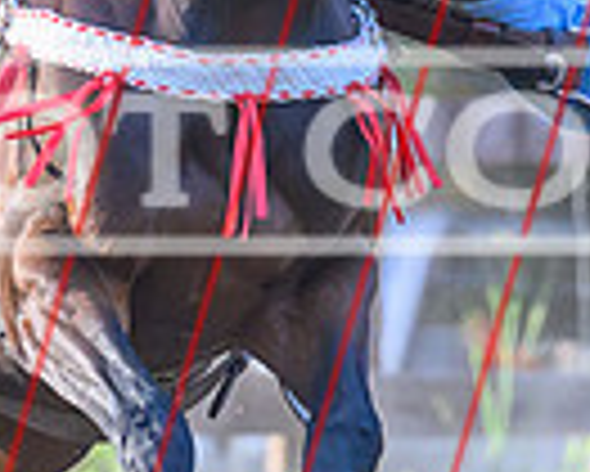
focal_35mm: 1462
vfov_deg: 1.1
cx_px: 350
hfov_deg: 1.3
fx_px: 25548
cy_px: 76
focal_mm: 200
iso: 1250
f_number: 2.8
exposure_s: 1/2500
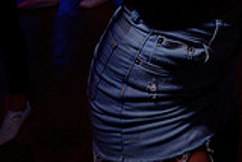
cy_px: -150
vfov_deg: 12.8
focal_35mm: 95
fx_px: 639
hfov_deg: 20.2
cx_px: 283
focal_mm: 24
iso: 800
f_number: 3.5
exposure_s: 1/60
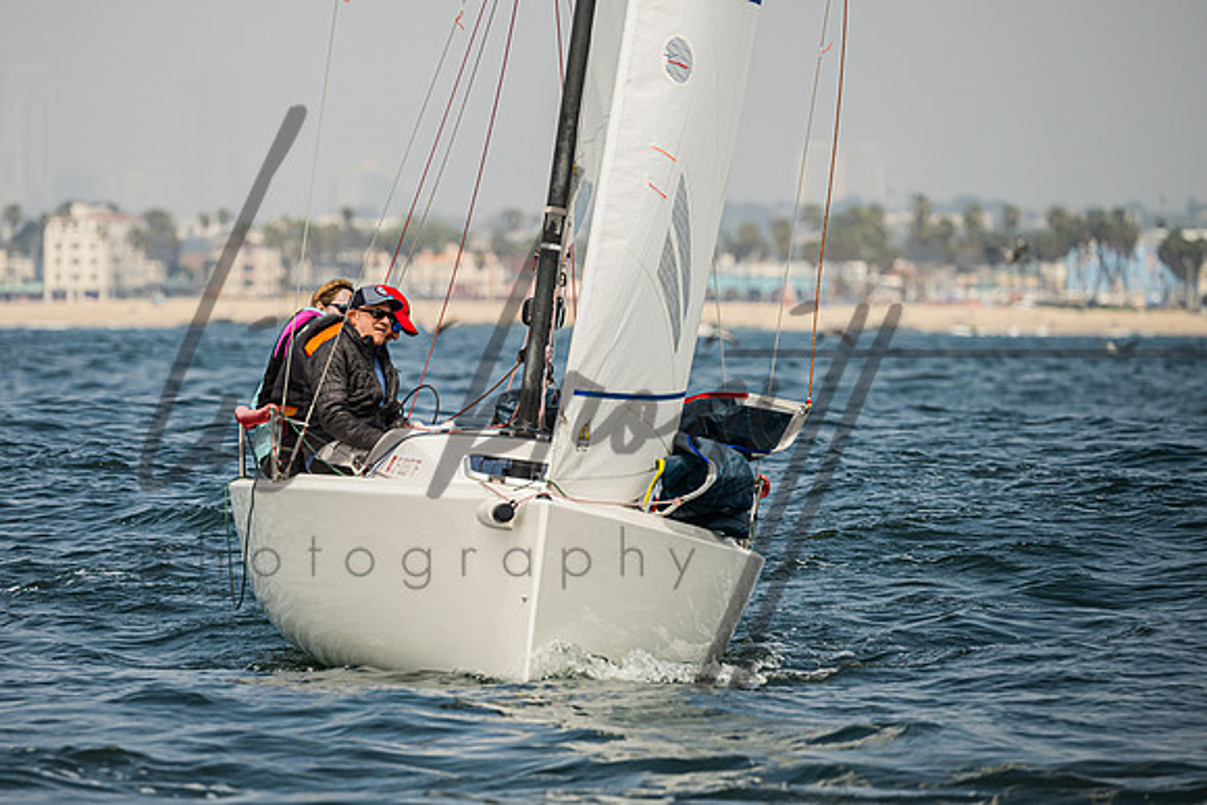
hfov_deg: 5.4
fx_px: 12710
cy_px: 364
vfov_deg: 3.6
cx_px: 516
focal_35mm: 379
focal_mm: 280
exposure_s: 1/4000
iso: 320
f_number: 5.3
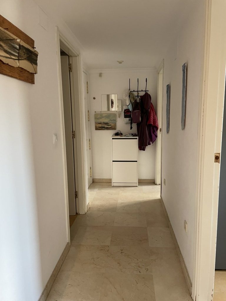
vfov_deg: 67.3
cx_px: 113
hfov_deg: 53.1
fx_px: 226
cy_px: 150
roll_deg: +0.9
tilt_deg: -8.8
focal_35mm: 26
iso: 250
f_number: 1.6
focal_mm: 4.2
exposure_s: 1/60
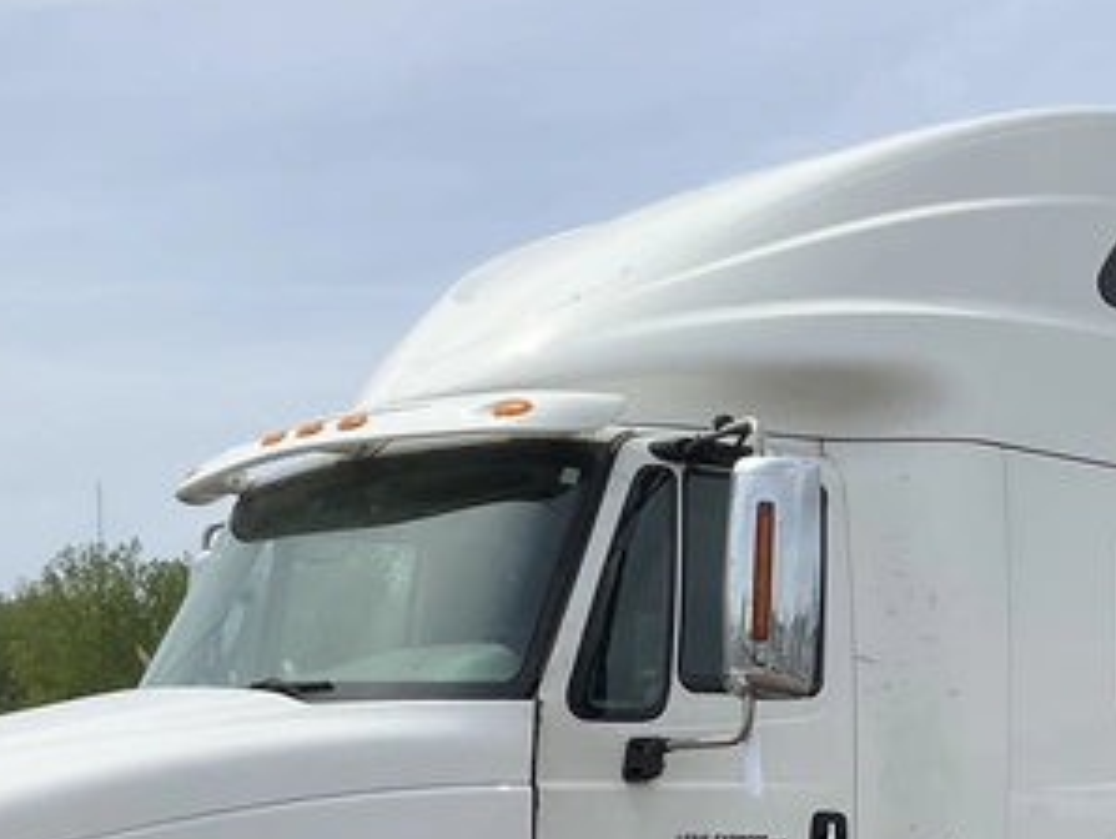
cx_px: 667
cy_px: 796
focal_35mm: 73
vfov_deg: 19.7
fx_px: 2355
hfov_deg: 26.6
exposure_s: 1/2667
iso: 25
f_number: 1.8
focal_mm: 3
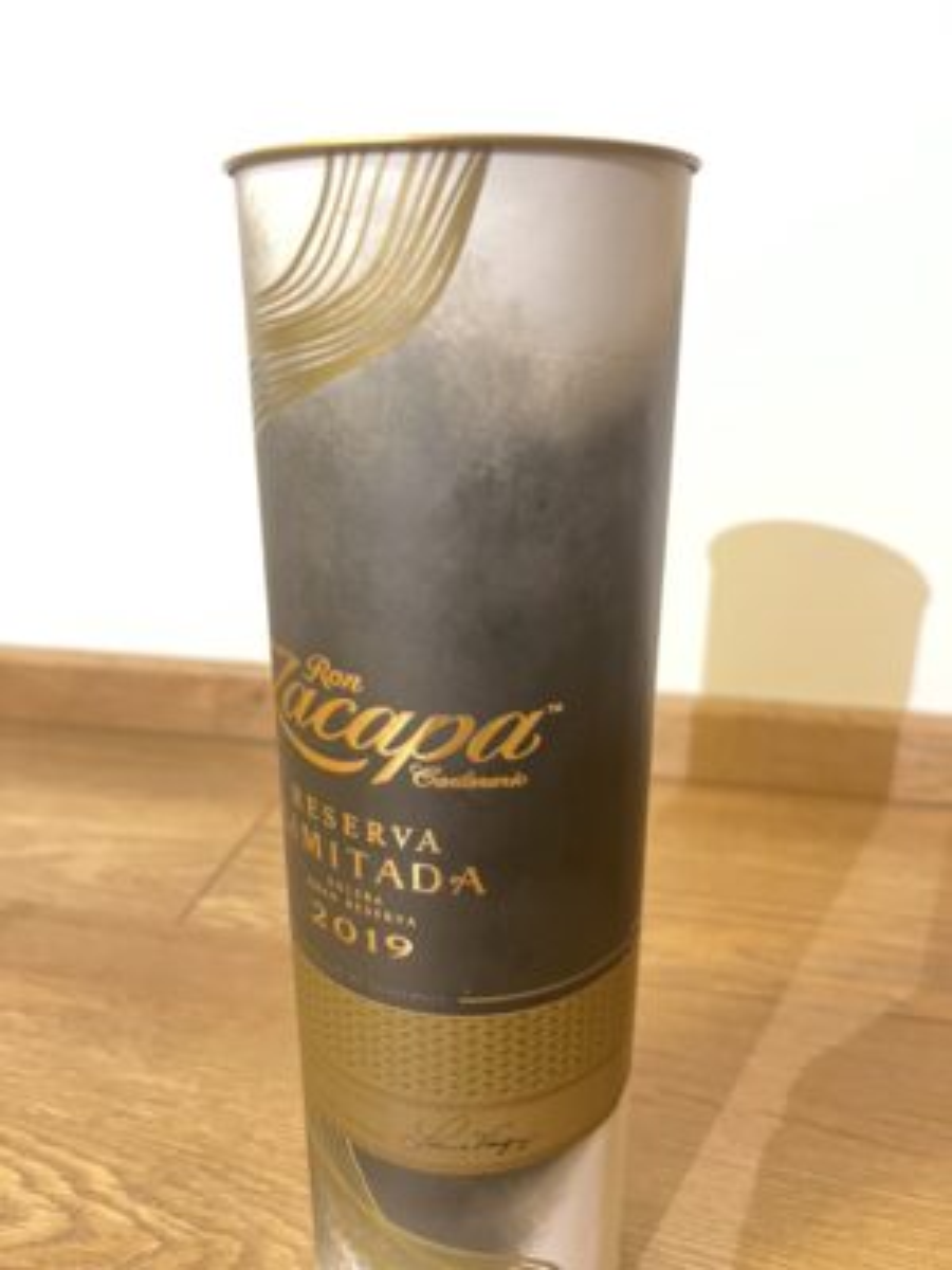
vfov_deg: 67.3
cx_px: 476
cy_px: 635
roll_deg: -0.3
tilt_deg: -19.5
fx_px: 953
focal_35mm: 26
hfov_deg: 53.1
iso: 1000
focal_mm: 5.7
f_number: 1.5
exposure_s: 1/20
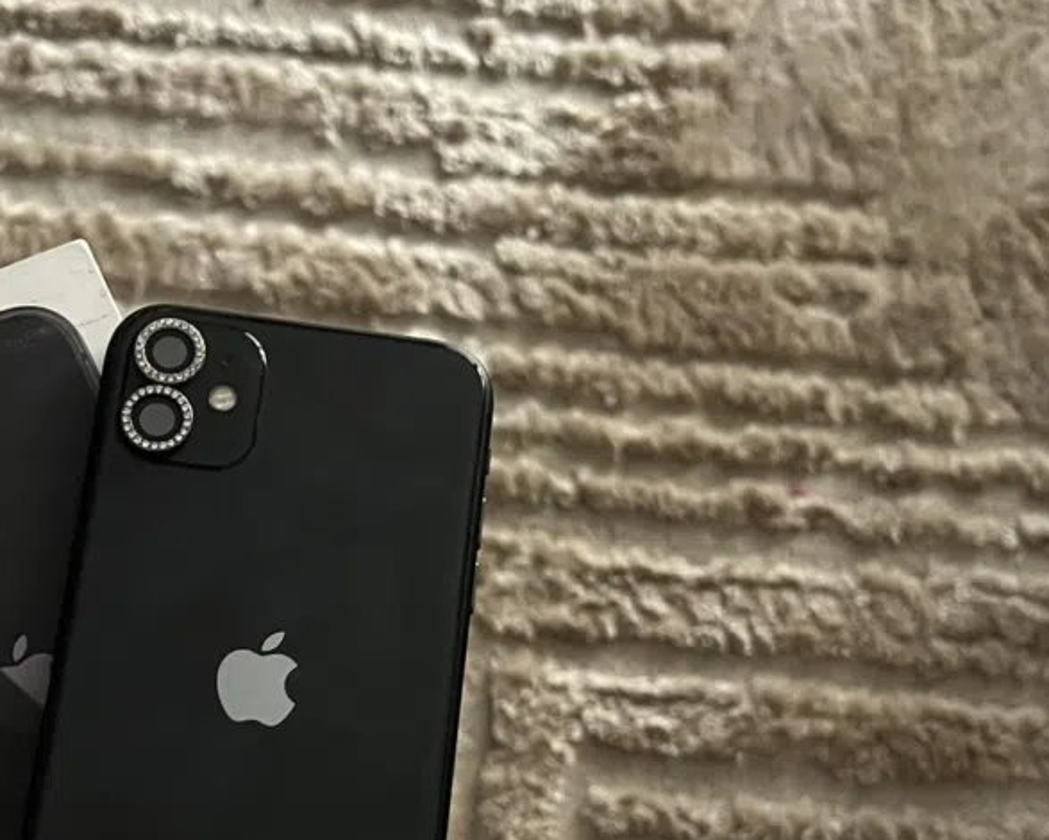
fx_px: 1832
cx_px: 243
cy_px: 651
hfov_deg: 31.3
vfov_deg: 25.4
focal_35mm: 59
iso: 320
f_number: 1.5
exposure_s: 1/60
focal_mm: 5.7
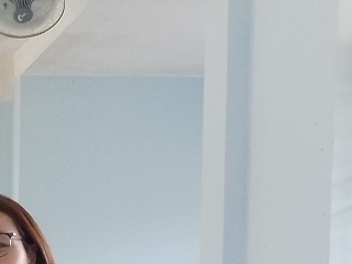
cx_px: -378
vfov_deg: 12.0
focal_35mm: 116
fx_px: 1180
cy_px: 443
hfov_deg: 14.0
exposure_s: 1/30
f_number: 3.1
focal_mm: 4.3
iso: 125
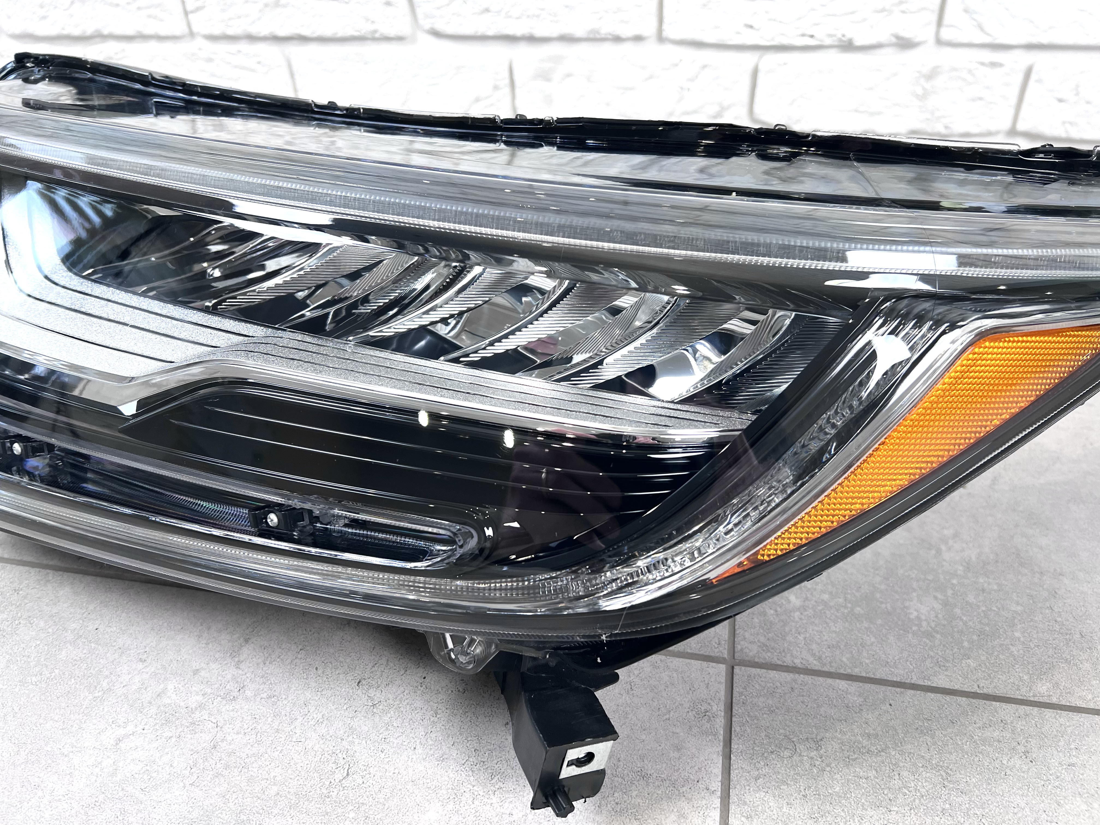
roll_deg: -2.5
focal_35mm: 26
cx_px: 550
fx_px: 826
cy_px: 412
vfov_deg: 53.1
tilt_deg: -37.4
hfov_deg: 67.3
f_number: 1.5
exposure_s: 1/100
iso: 100
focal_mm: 5.7
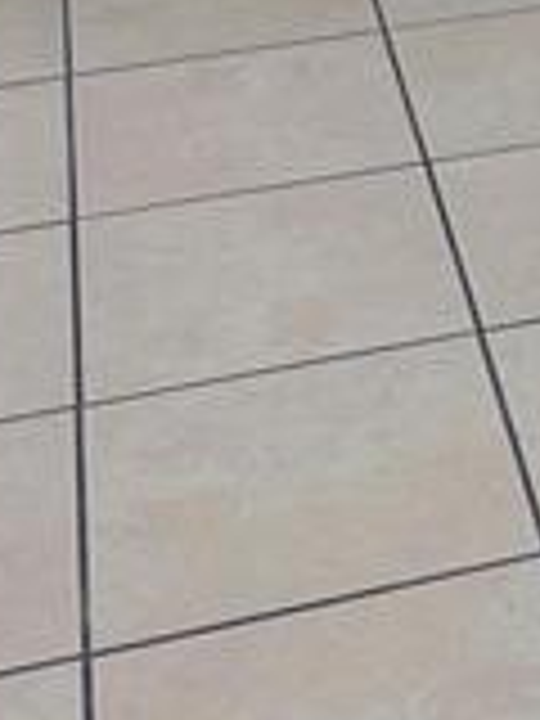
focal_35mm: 125
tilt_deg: -10.0
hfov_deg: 11.0
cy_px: -634
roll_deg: +0.7
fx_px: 2600
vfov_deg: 13.8
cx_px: 1012
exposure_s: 1/237
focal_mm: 5.96
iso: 40
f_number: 1.6
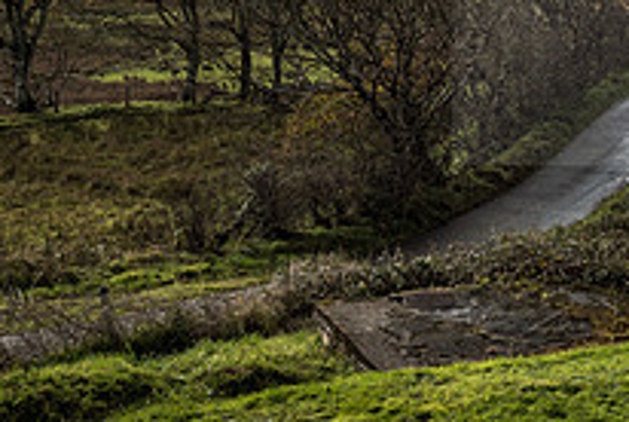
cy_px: -116
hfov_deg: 26.2
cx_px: 486
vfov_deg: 17.0
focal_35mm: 76
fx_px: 1330
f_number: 8
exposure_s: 1/500
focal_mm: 26
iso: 50
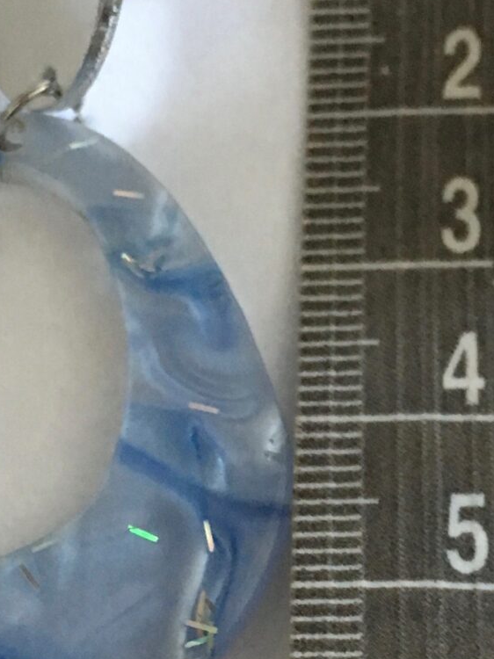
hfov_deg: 14.8
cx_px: 441
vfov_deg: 19.8
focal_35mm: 99
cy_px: 428
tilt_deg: -70.4
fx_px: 1885
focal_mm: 4.15
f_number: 2.2
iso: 250
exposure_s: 1/33
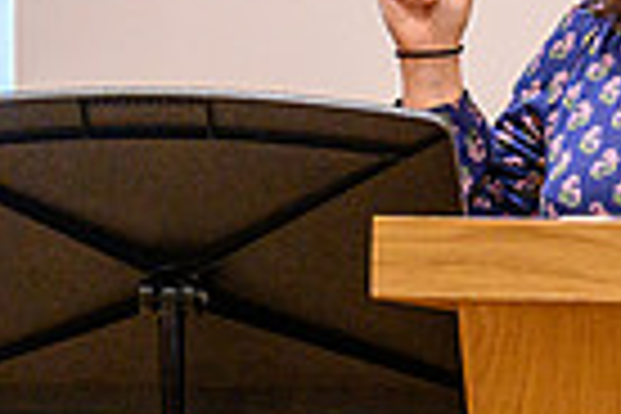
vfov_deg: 2.7
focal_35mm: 502
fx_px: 8659
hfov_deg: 4.1
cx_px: 135
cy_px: -279
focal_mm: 78
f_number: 2.5
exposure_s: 1/125
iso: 1250
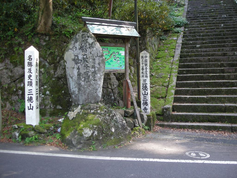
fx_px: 240
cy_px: 89
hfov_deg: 52.6
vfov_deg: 40.7
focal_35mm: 35
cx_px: 118
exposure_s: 1/59.8
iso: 86
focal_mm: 5.7
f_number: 2.8
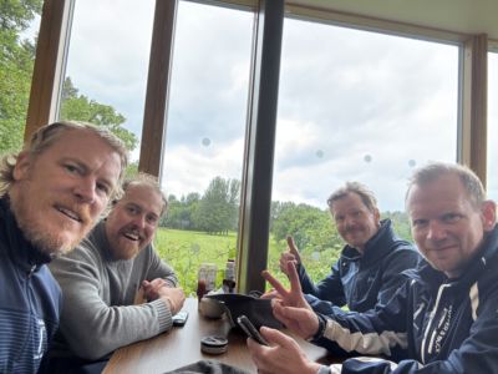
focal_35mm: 23
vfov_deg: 58.9
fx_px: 331
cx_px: 249
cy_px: 187
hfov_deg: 73.9
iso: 64
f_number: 1.9
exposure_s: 1/100
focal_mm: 2.69
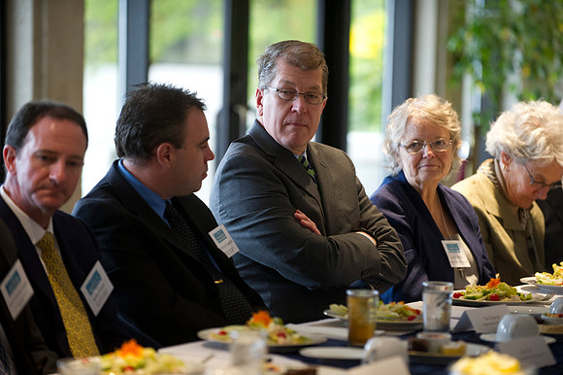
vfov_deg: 8.8
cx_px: 282
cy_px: 188
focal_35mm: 155
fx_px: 2423
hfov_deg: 13.3
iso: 2500
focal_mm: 155
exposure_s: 1/80
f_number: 2.8
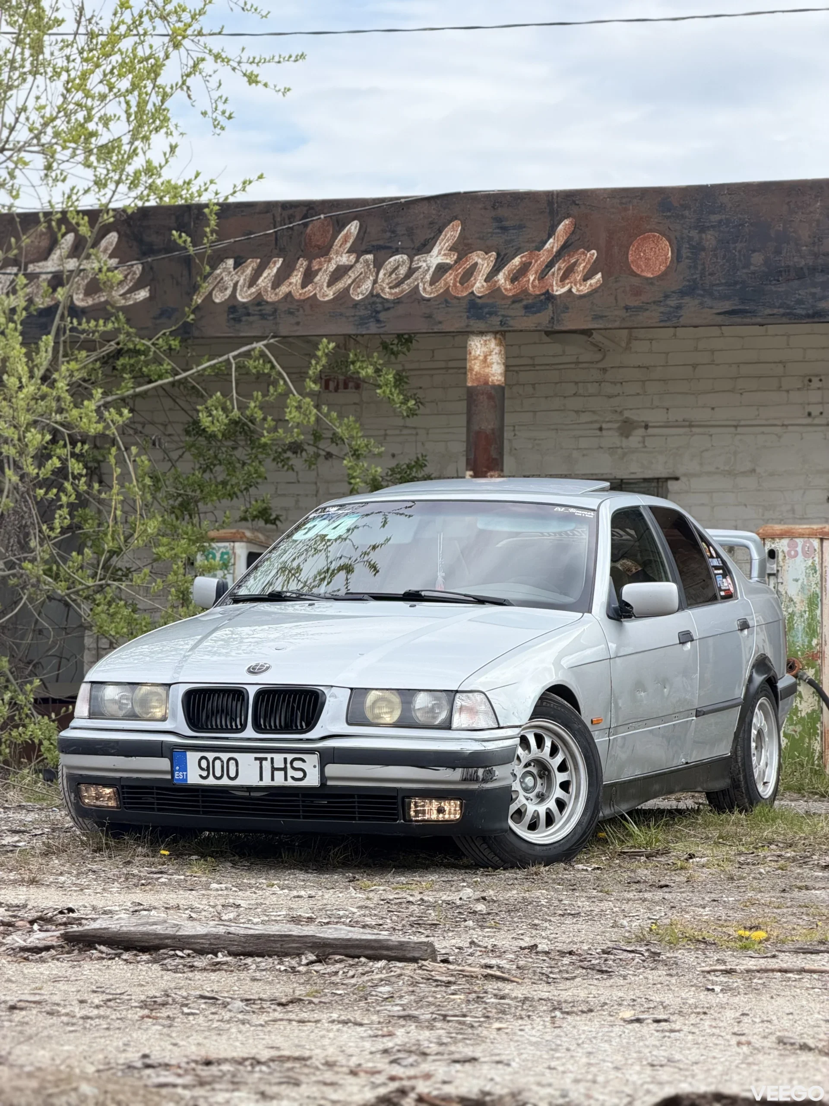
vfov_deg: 19.6
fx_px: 3193
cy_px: 553
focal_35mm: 100
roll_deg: -0.6
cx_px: 414
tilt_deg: +1.3
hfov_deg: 14.8
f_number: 2.8
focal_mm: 16.89
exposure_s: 1/638
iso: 40
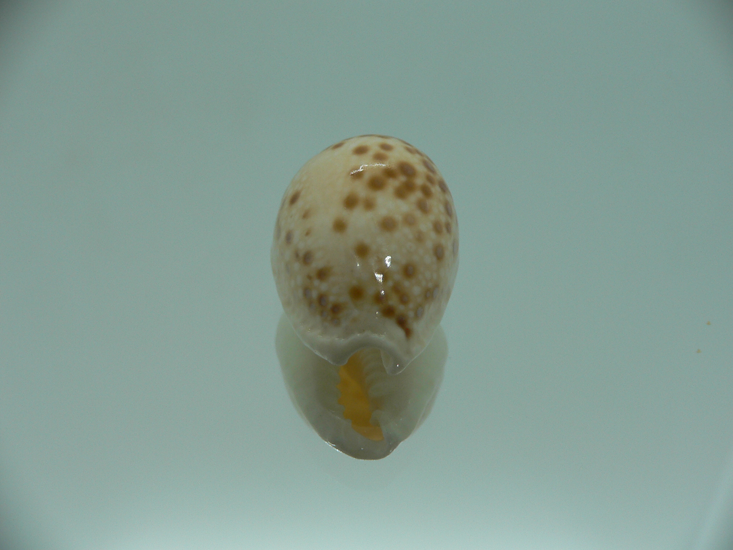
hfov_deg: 52.6
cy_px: 275
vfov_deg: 40.7
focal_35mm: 35
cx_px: 366
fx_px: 741
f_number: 2.8
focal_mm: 4.6
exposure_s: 1/60
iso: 80
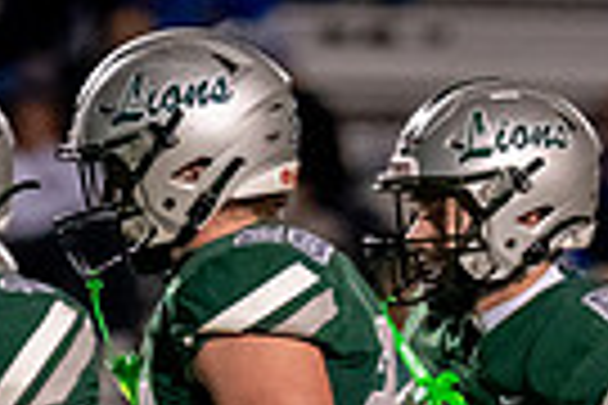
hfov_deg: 1.4
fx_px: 25247
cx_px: 146
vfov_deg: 0.9
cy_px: 616
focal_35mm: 1495
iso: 3200
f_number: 2.8
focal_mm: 200
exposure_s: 1/1000
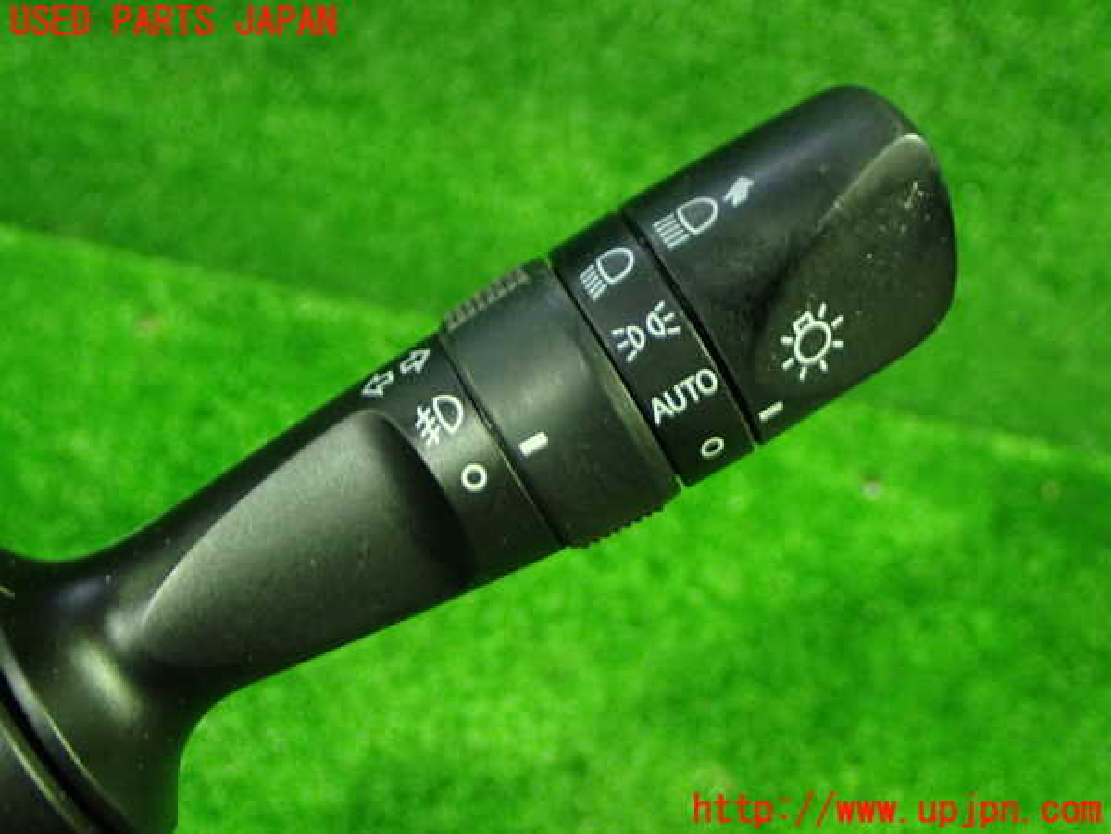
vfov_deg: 29.1
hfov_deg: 38.2
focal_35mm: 50
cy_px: 417
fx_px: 1605
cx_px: 556
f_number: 3.2
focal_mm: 9.01
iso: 800
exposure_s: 1/13
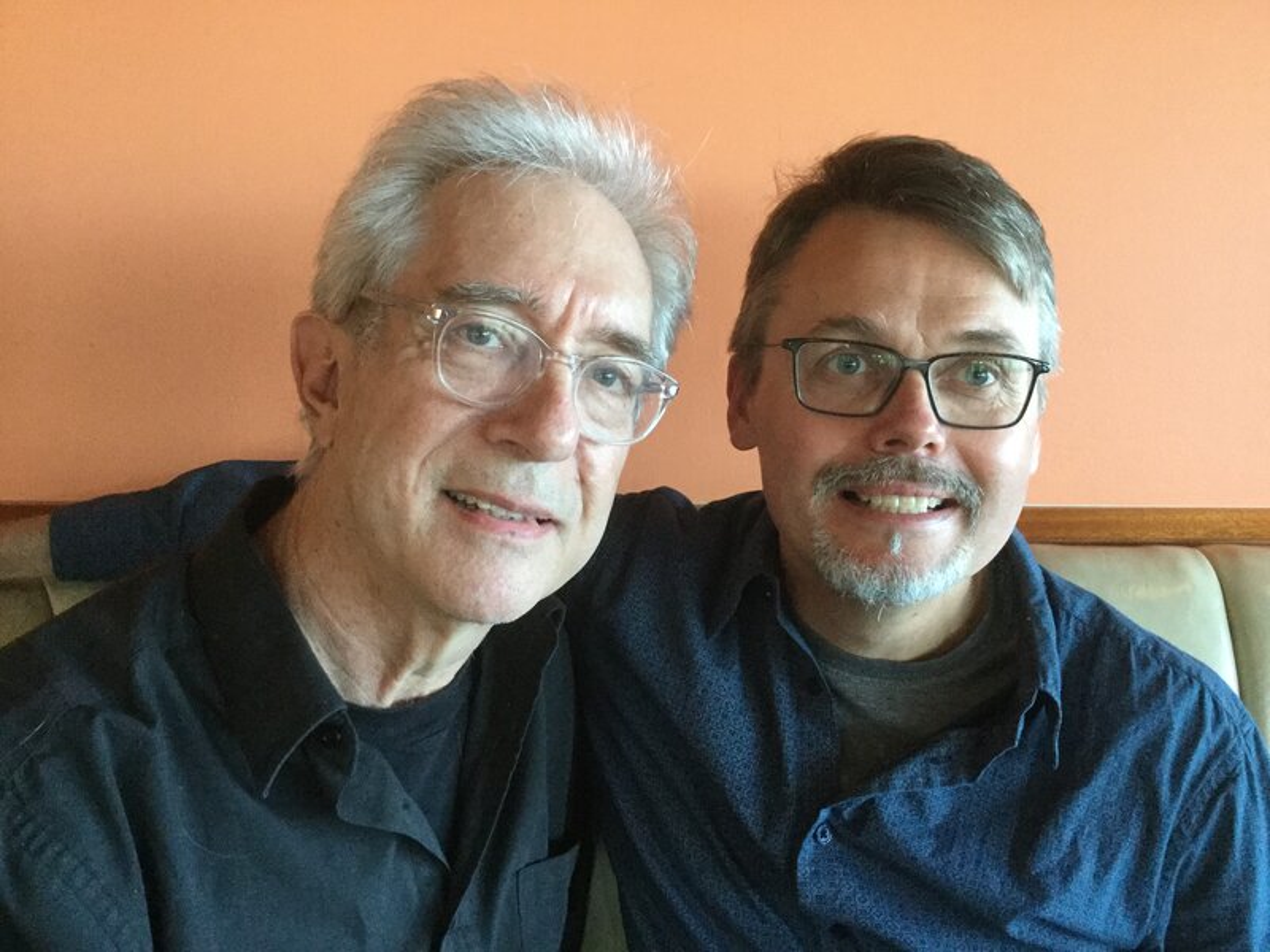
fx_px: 1137
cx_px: 635
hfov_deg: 58.4
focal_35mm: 31
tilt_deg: -12.8
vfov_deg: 45.4
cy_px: 476
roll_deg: -2.0
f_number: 2.4
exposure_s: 1/30
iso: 250
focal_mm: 3.3
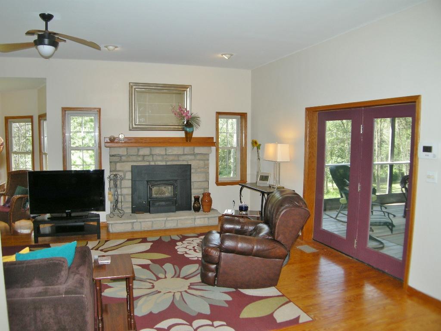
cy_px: 166
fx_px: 510
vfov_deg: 36.0
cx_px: 220
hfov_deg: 46.8
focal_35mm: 40
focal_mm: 8.5
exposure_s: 1/62
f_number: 2.9
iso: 64
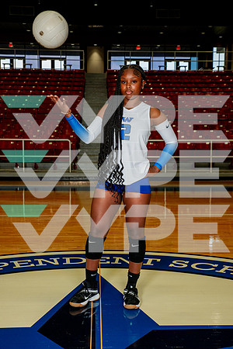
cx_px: 116
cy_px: 174
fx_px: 505
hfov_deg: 26.0
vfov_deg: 38.2
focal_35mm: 52
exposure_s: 1/200
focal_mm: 52
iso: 800
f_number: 7.1
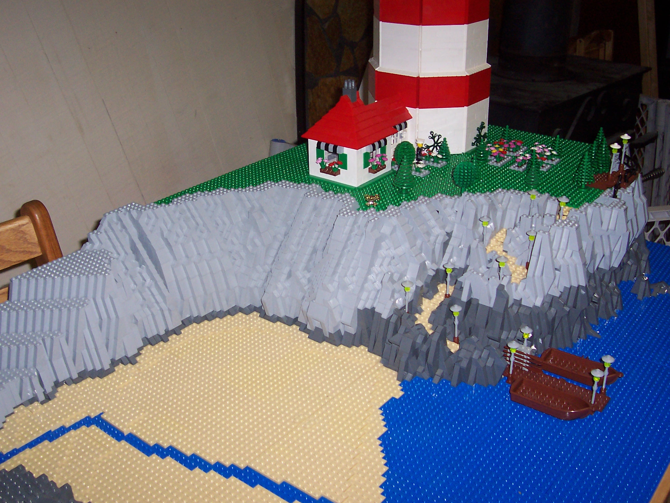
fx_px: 716
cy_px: 252
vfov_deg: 38.7
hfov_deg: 50.1
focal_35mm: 37
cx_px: 335
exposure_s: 1/60
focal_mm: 5.6
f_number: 2.8
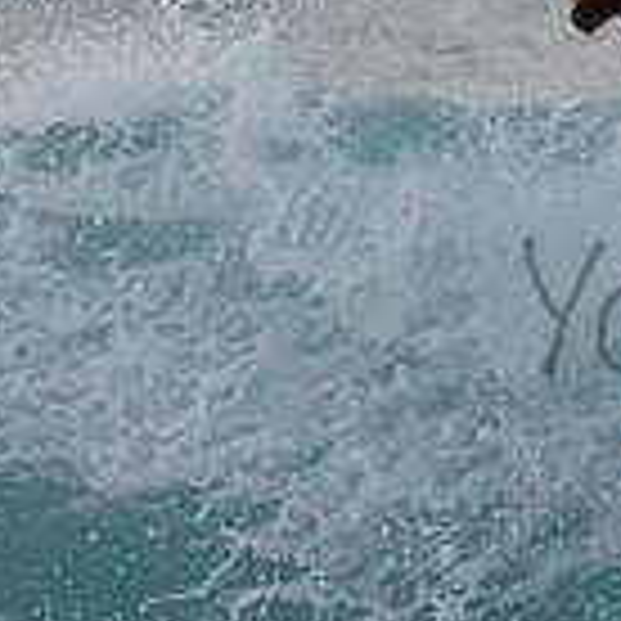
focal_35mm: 1930
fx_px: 39172
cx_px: 986
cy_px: 268
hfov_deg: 0.9
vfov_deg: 0.9
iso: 250
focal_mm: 360
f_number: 5.6
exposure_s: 1/800
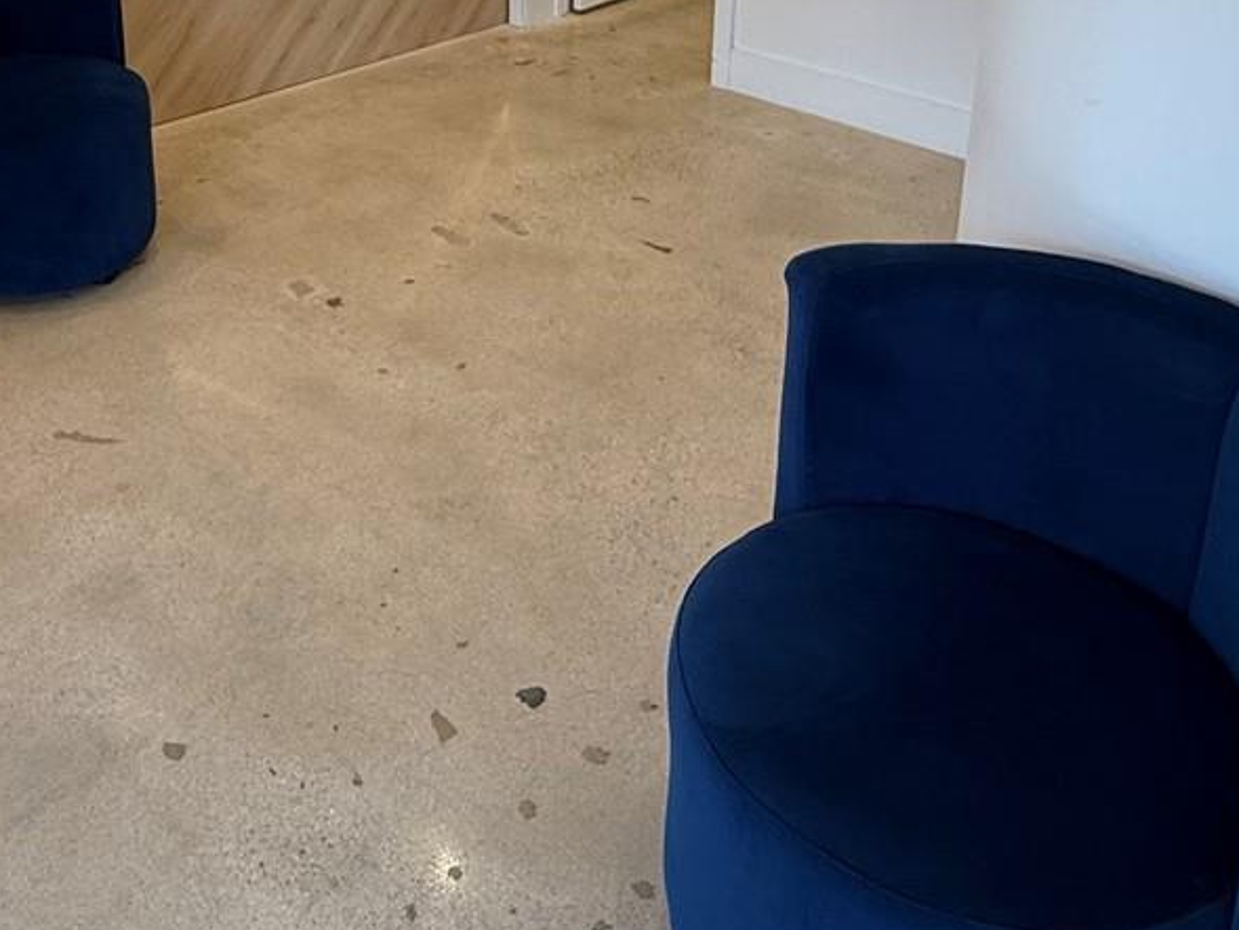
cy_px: -2
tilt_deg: -16.1
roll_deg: +1.2
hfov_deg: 47.9
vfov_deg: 34.3
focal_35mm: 38
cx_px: 381
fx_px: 1360
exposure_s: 1/102
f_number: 2.2
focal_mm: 2.22
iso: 125
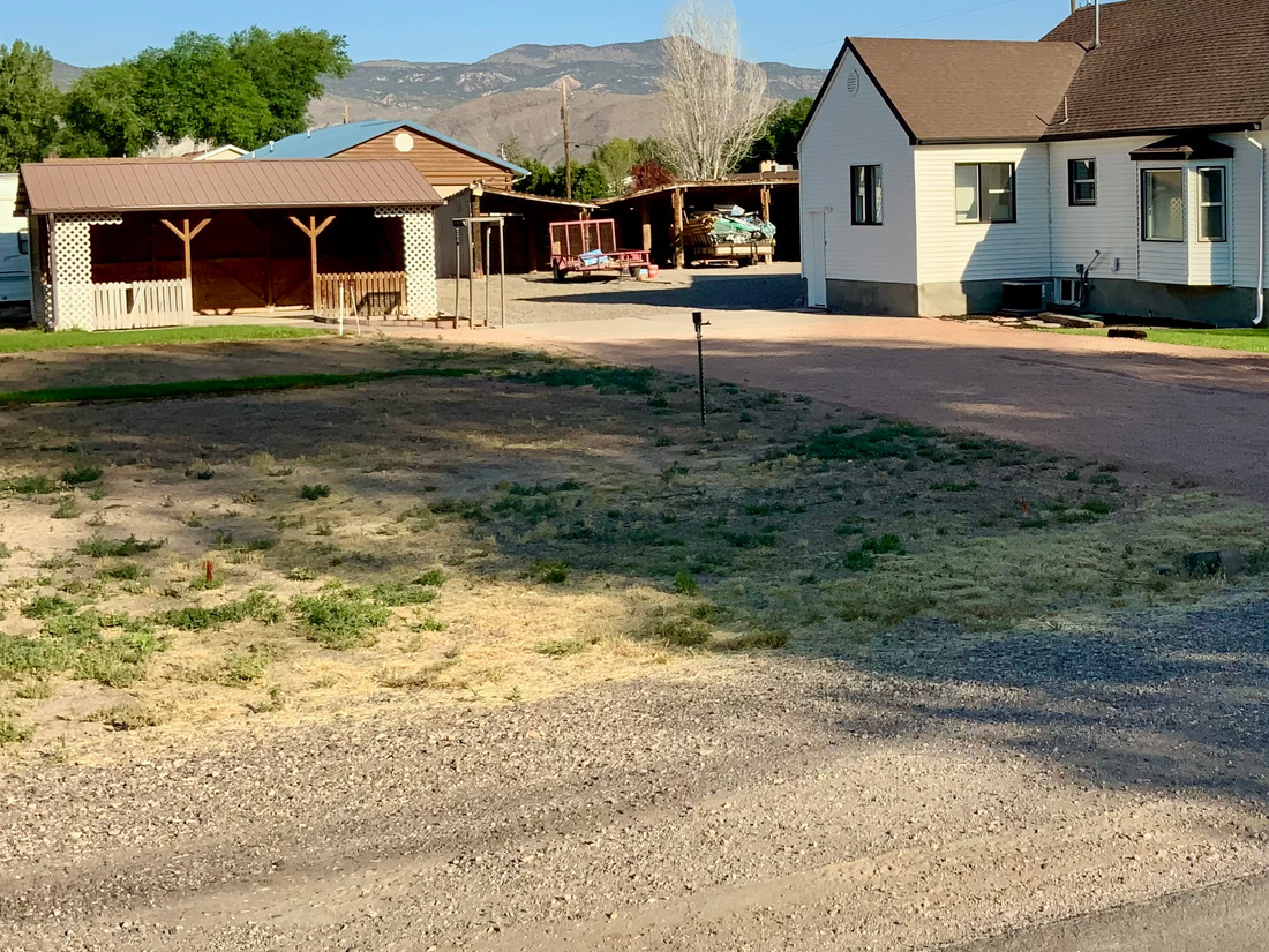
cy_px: 305
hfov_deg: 34.8
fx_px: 1980
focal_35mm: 54
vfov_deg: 26.9
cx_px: 946
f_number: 1.8
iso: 16
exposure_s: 1/1786
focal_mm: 3
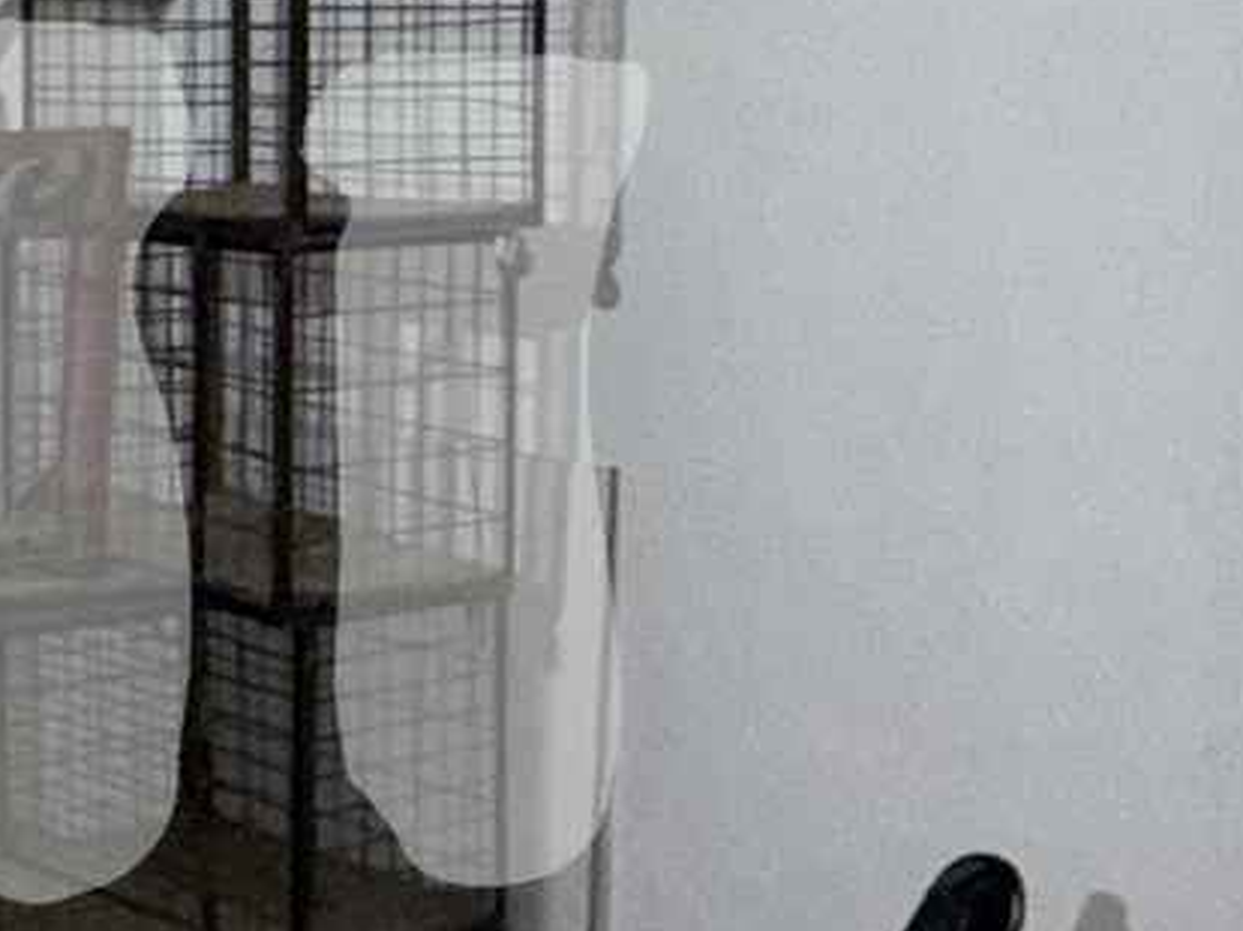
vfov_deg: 22.4
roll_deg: +0.9
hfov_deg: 26.2
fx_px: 2333
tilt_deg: -1.3
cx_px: -297
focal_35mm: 65
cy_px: 270
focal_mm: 2.22
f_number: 2.2
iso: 250
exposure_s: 1/50
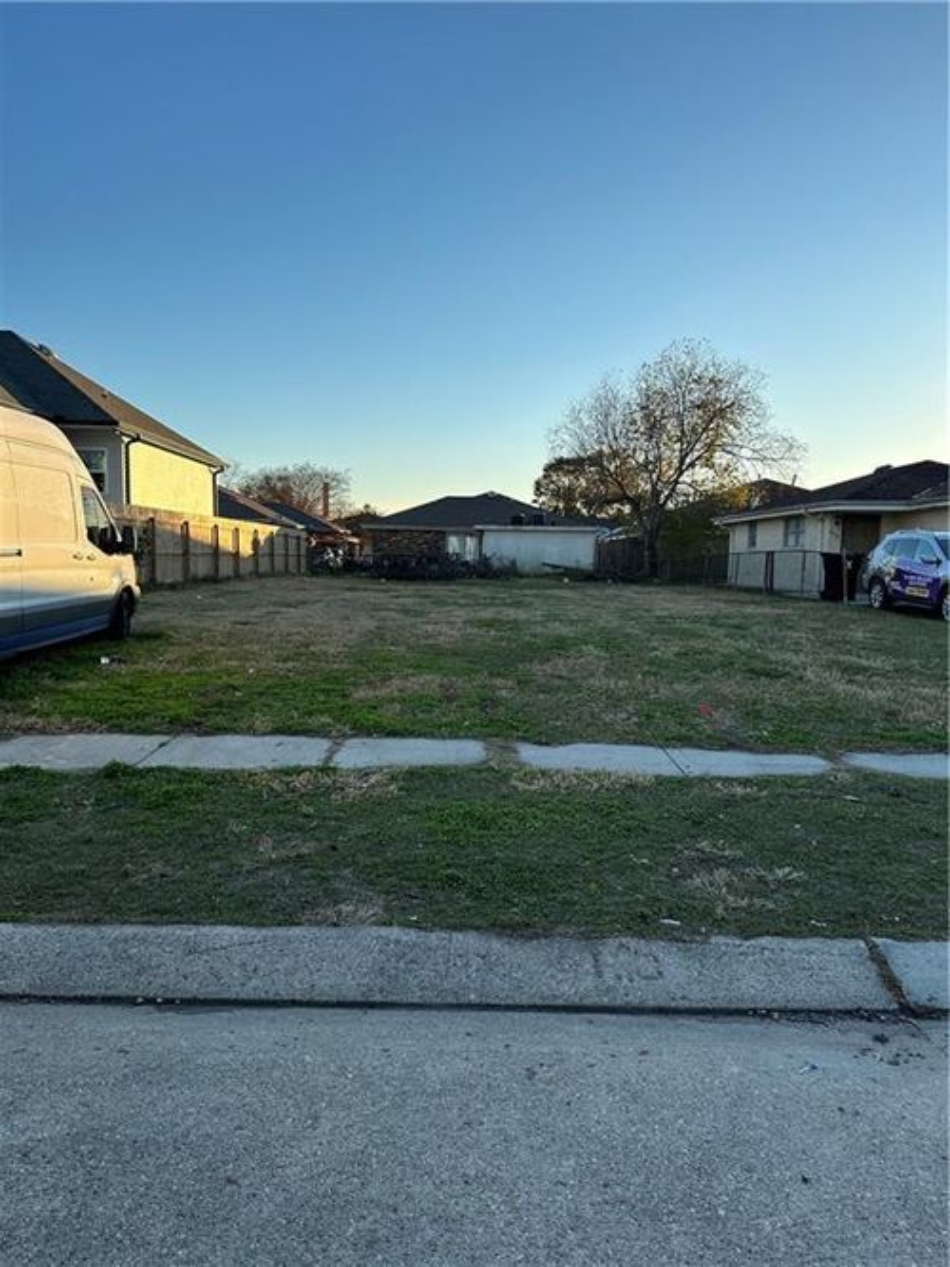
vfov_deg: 71.6
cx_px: 475
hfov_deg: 56.8
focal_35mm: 24
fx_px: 878
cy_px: 634
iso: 80
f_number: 1.78
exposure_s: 1/2252
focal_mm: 6.86
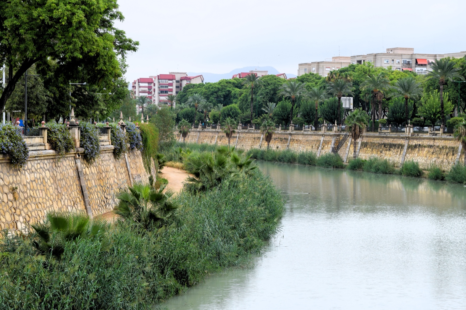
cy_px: 155
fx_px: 1068
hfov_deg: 24.6
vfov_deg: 16.5
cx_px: 233
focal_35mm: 82
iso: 200
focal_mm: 55
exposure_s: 1/250
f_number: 8
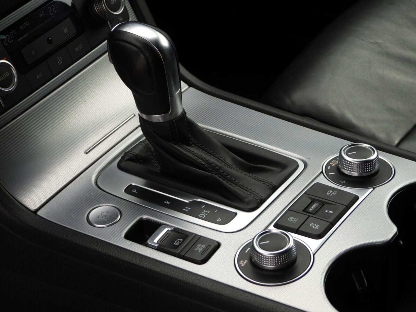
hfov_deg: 18.7
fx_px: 1262
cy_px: 156
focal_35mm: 105
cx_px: 208
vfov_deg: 14.1
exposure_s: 1/320
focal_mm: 18.9
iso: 100
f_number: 4
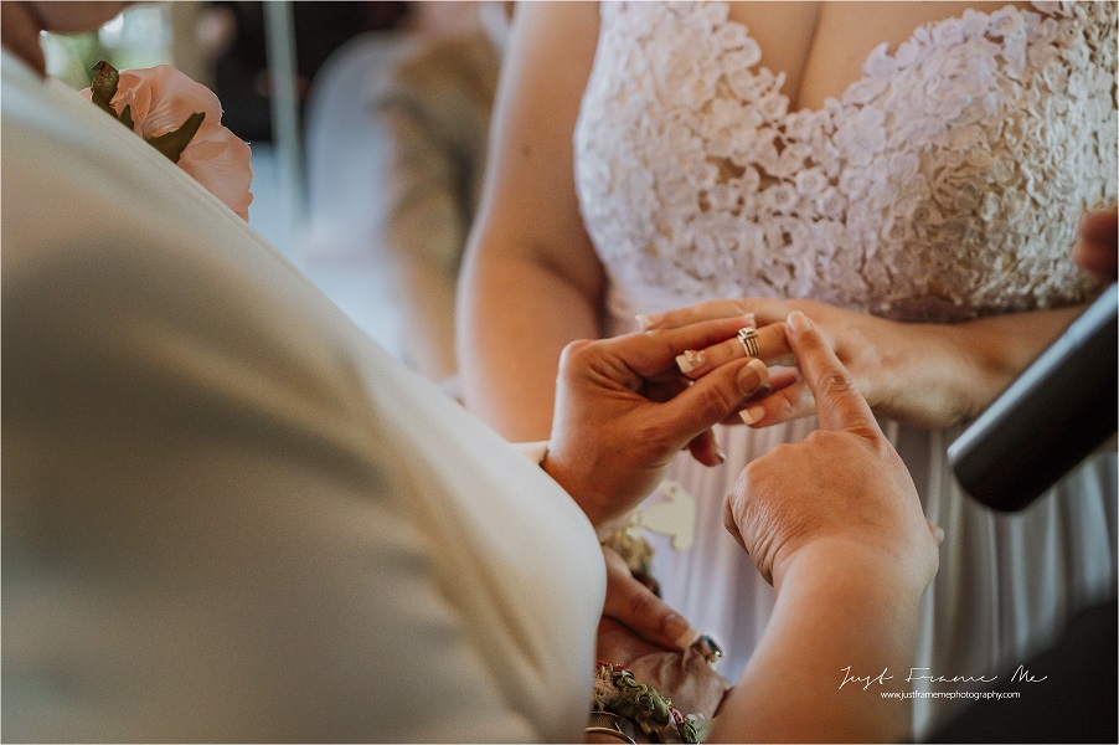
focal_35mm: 52
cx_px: 560
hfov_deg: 37.9
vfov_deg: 25.7
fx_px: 1631
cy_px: 372
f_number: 2
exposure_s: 1/500
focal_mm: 35
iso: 2500
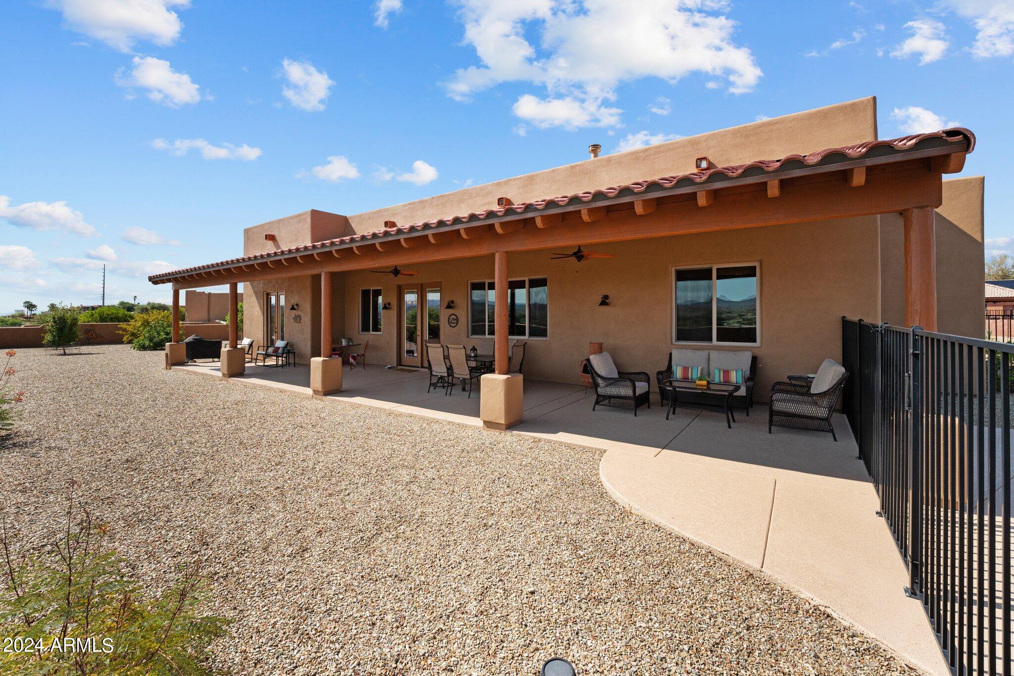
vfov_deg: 81.2
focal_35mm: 14
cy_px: 338
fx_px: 394
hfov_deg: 104.3
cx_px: 507
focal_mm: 14
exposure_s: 1/1250
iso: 400
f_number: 8
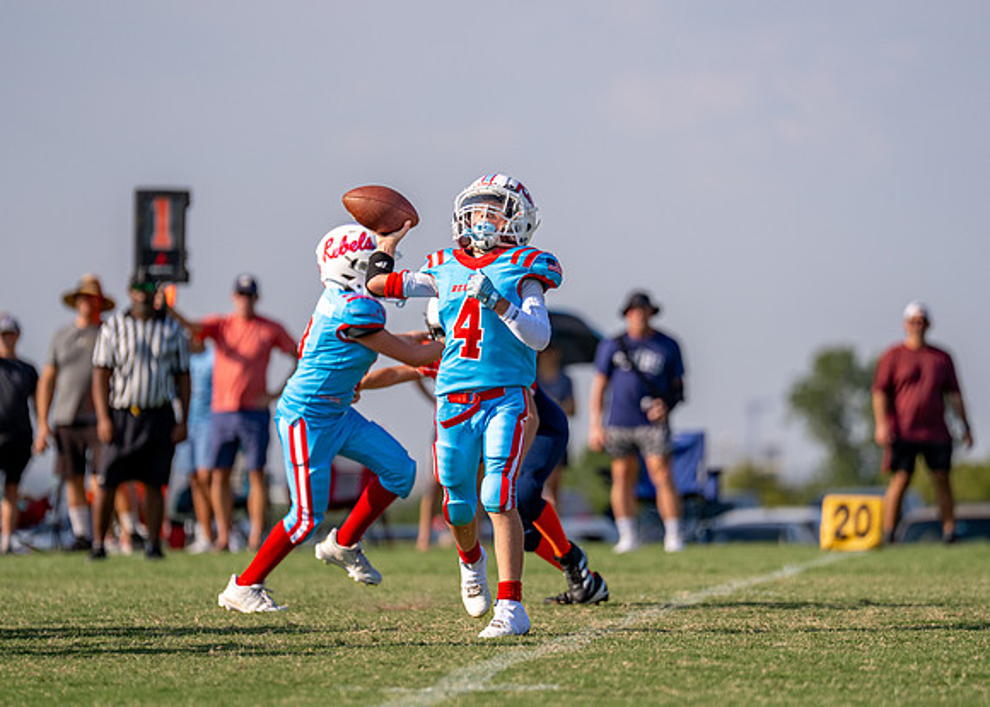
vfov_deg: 5.2
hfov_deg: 7.2
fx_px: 7843
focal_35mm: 279
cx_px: 480
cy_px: 330
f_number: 2.8
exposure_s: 1/4000
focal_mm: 200
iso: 160
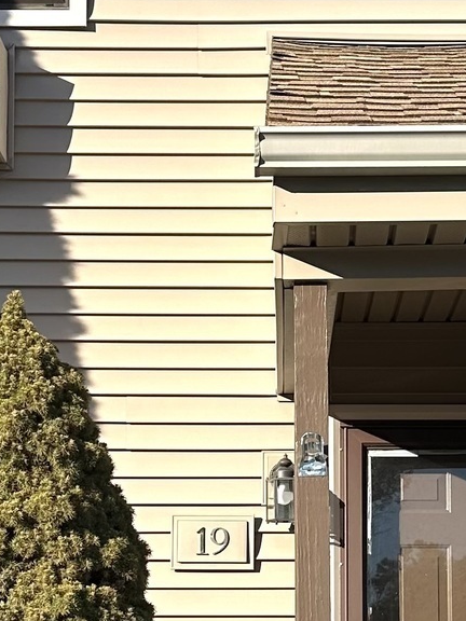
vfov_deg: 20.3
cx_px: 251
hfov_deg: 15.4
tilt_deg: +7.8
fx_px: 1723
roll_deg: -0.7
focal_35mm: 96
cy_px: 469
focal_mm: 6.86
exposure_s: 1/4016
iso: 80
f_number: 1.78
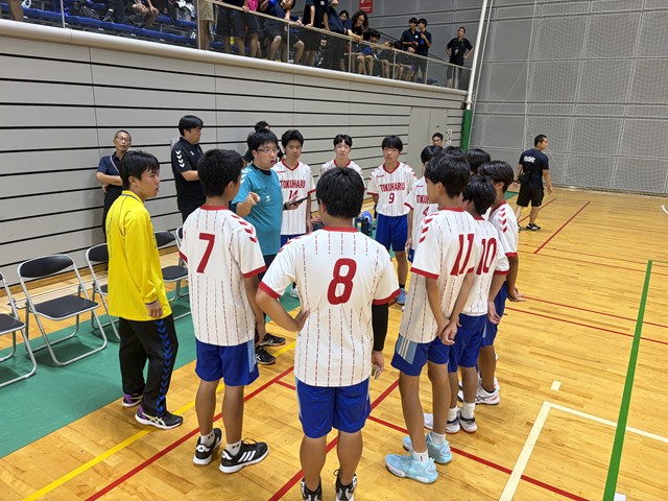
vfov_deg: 53.1
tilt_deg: -15.0
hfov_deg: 67.3
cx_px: 334
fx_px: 502
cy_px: 250
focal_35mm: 26
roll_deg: -1.6
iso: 100
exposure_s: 1/100
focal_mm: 5.96
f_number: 1.6
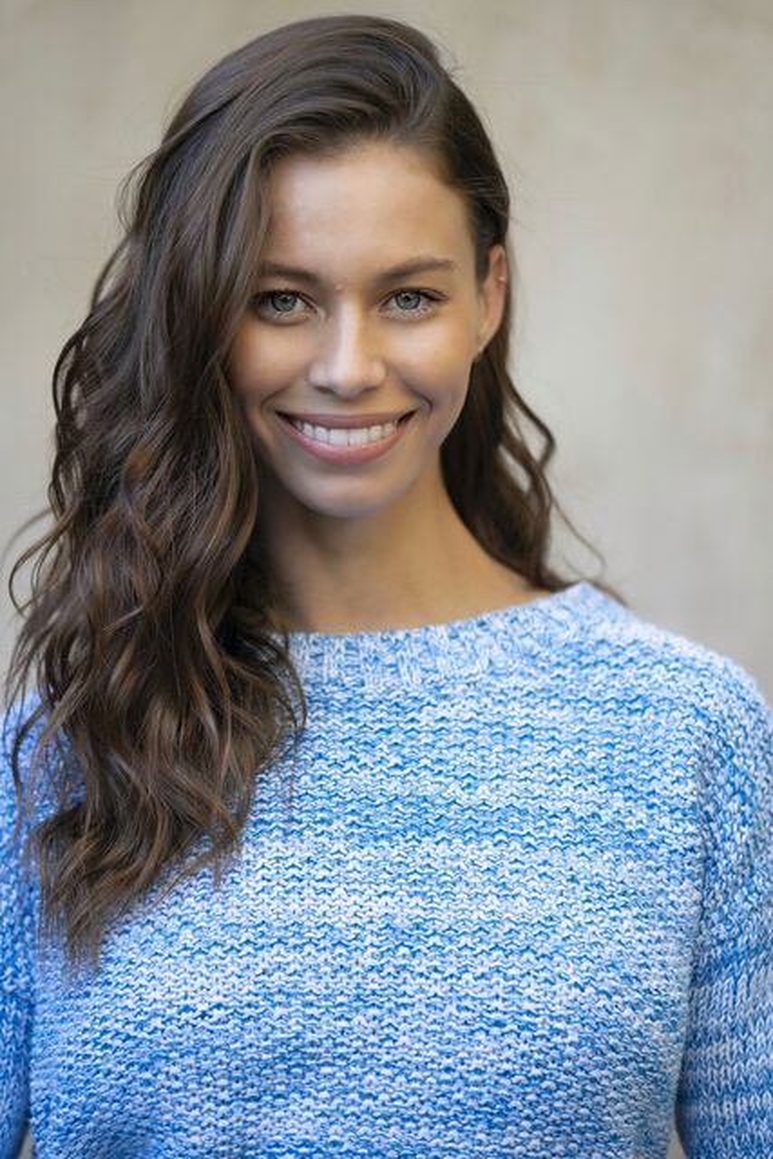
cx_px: 386
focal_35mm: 118
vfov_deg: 17.3
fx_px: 3798
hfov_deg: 11.6
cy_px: 580
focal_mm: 118
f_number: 2.8
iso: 500
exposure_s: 1/200
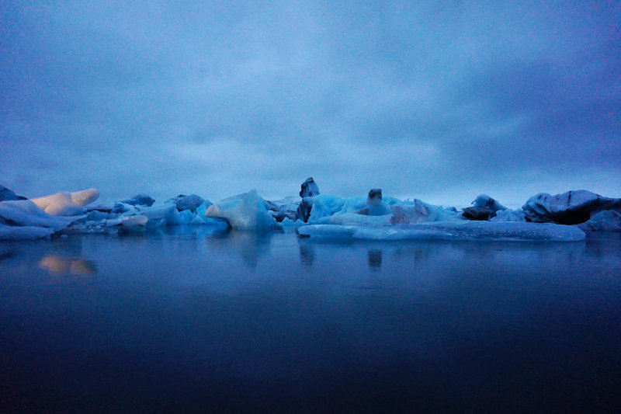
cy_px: 207
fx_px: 414
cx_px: 310
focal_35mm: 24
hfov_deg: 73.8
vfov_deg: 53.1
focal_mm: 16
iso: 3200
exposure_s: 1/10
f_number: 3.5
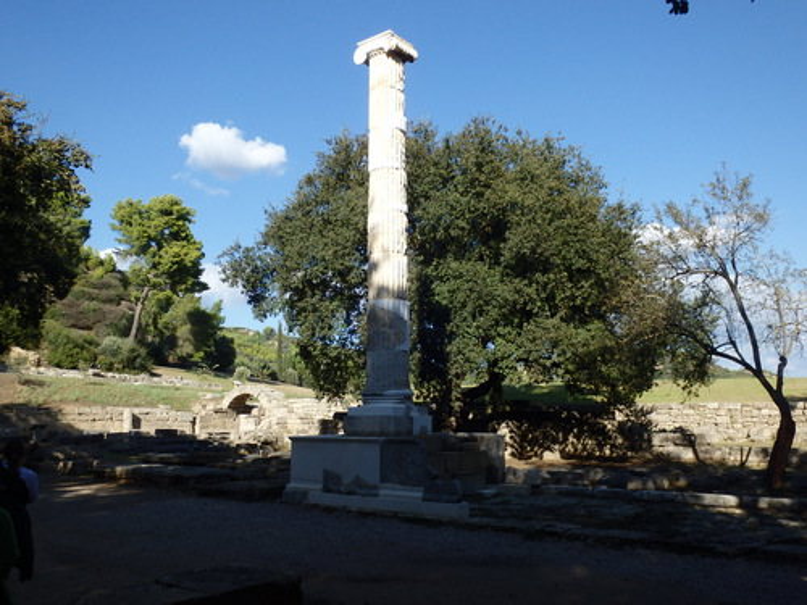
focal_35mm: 32
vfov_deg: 44.2
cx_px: 404
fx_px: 746
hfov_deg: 56.8
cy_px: 302
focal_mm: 5.7
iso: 125
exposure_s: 1/80
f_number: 13
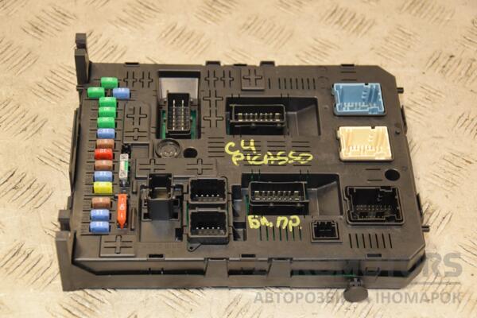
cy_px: 159
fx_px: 1033
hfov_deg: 26.0
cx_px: 238
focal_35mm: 78
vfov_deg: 17.5
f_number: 5
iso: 800
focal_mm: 52
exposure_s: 1/125
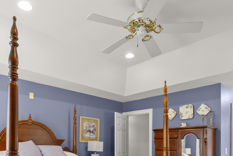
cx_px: 109
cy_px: 139
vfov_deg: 41.6
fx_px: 188
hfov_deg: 63.6
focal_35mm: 29
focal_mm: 14
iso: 640
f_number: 7.1
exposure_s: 1/4
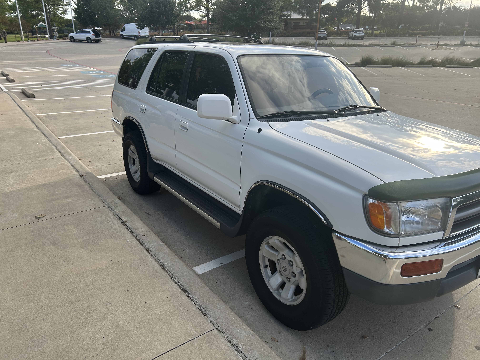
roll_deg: -0.3
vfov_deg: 53.1
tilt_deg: -21.5
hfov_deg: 67.3
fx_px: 361
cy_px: 180
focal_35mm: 26
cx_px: 240
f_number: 1.5
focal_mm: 5.7
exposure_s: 1/1361
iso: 50
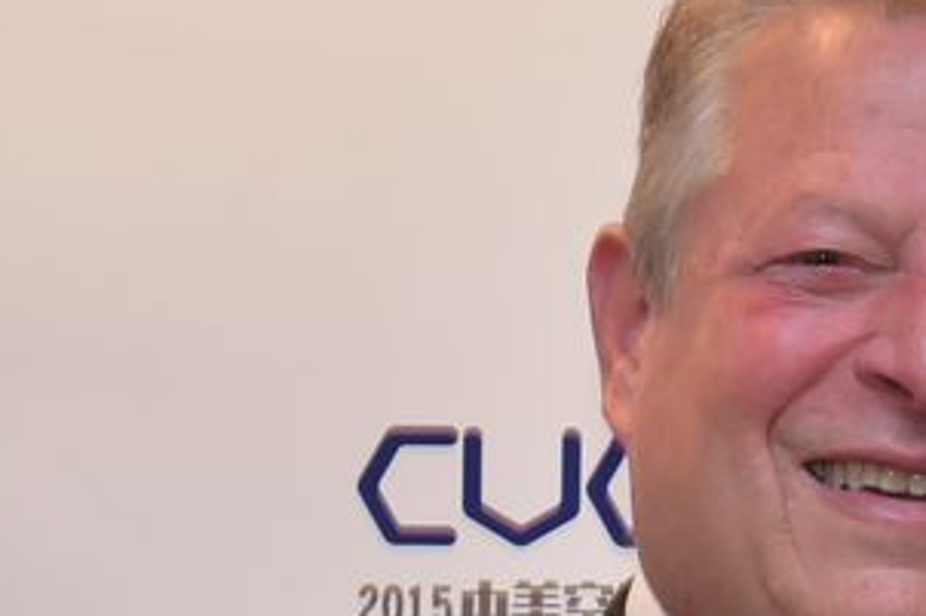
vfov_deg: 4.7
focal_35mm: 286
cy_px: 1327
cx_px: 803
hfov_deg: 7.2
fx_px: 7352
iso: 800
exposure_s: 1/60
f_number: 5.6
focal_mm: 48
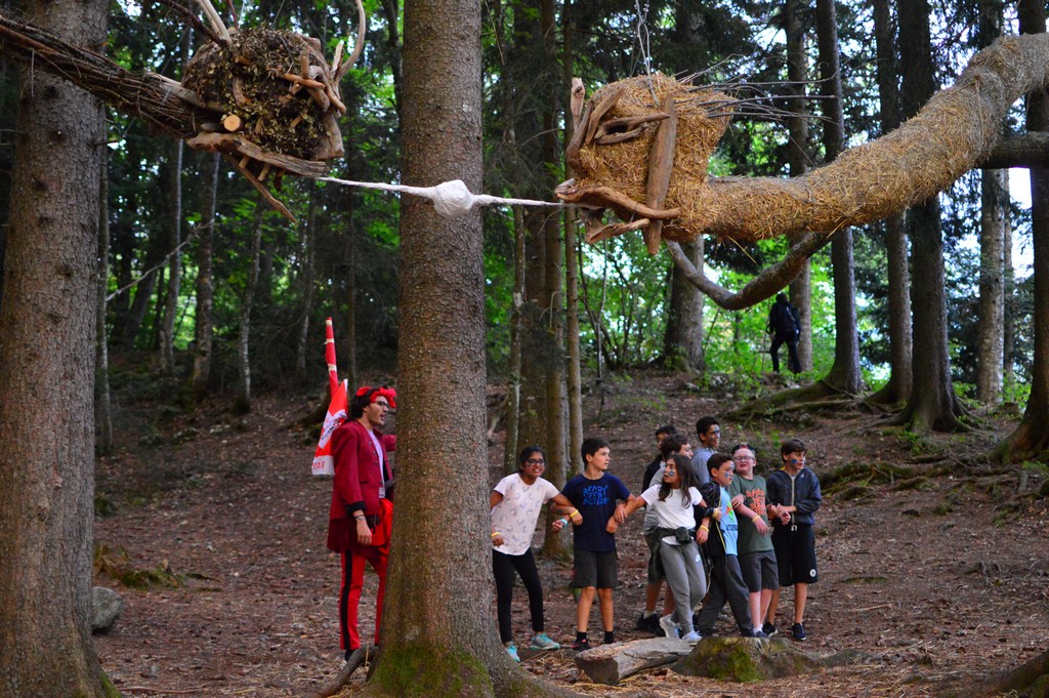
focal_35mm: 52
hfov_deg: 37.9
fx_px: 1529
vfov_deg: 25.7
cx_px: 524
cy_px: 349
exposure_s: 1/160
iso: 3200
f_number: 1.8
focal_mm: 35
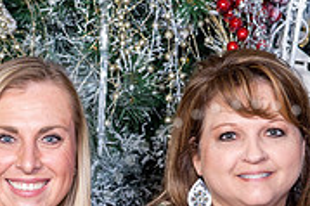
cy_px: 263
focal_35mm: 276
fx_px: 2374
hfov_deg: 7.5
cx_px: 253
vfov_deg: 4.9
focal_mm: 85
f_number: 8
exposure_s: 1/125
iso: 400
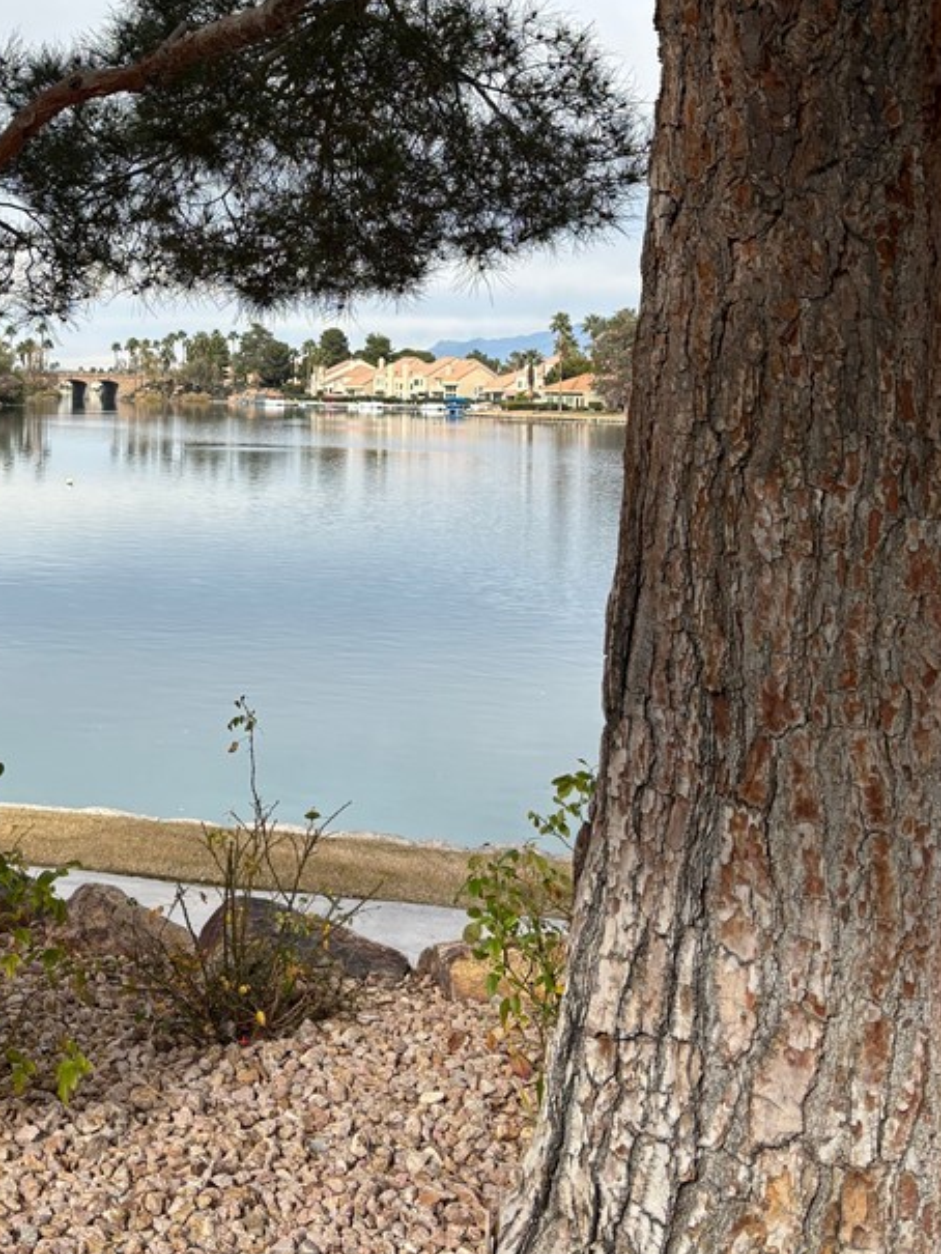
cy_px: 386
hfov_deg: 32.3
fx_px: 1594
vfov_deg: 42.2
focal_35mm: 44
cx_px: 234
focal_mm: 5.96
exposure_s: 1/2193
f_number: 1.6
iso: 50
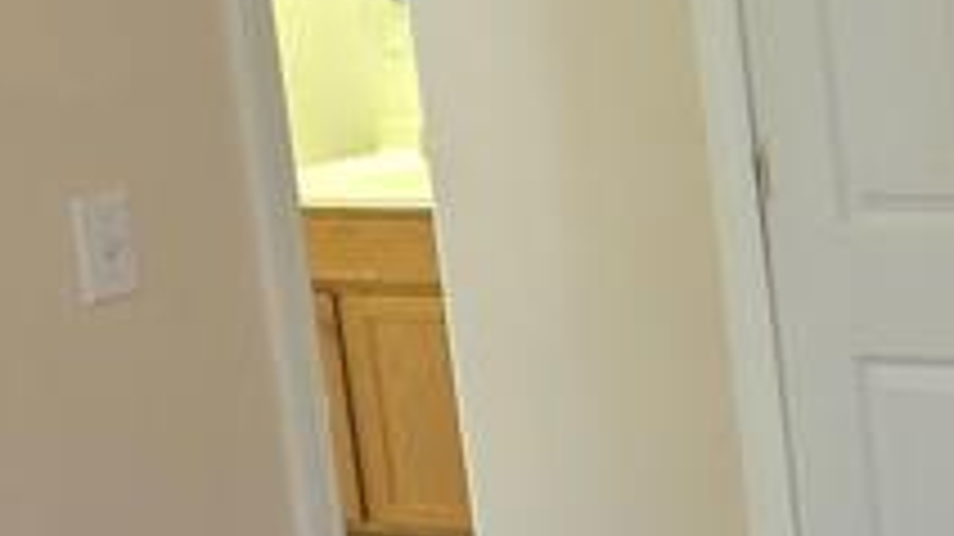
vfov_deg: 10.0
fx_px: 3059
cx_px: 1498
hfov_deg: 16.0
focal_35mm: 121
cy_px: 360
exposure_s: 1/24
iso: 100
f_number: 1.7
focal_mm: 6.3
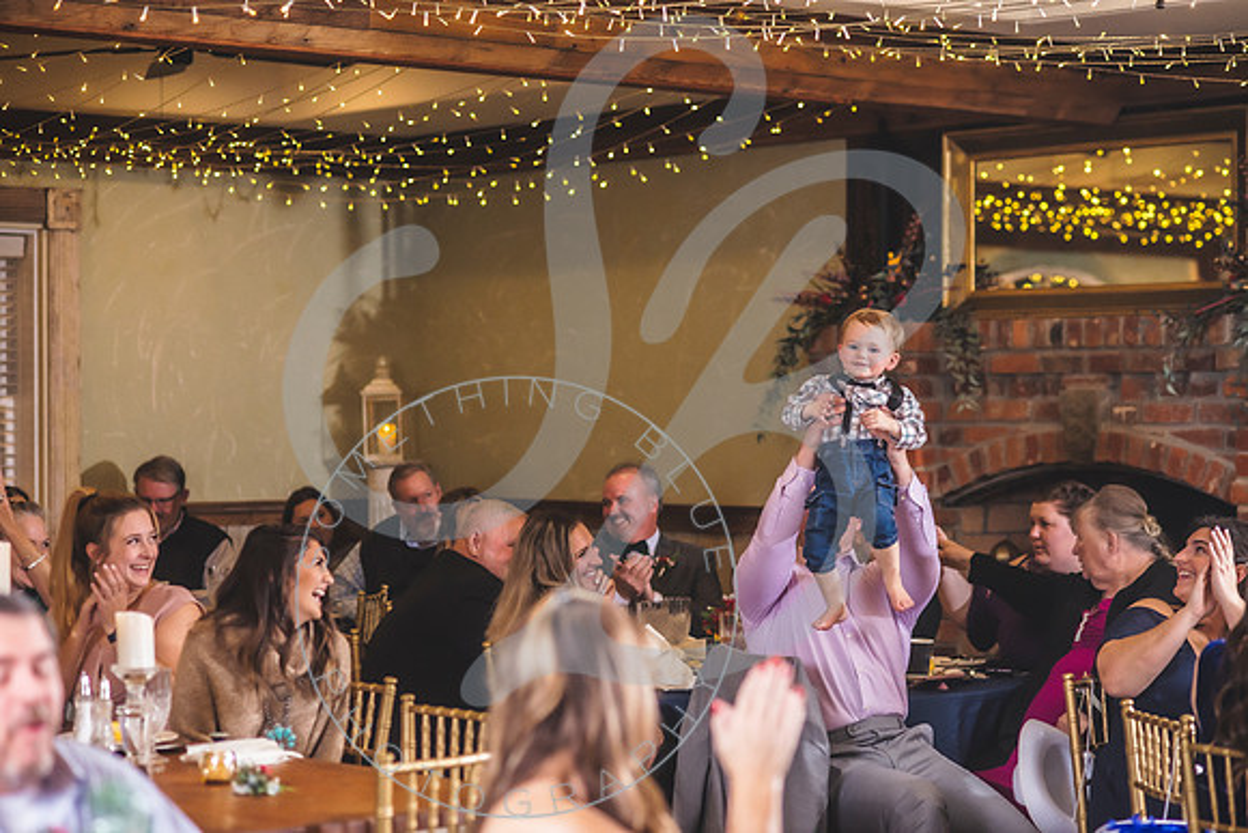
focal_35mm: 85
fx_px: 2947
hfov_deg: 23.9
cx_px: 624
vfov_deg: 16.1
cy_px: 416
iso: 1250
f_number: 2.8
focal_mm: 85
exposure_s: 1/200
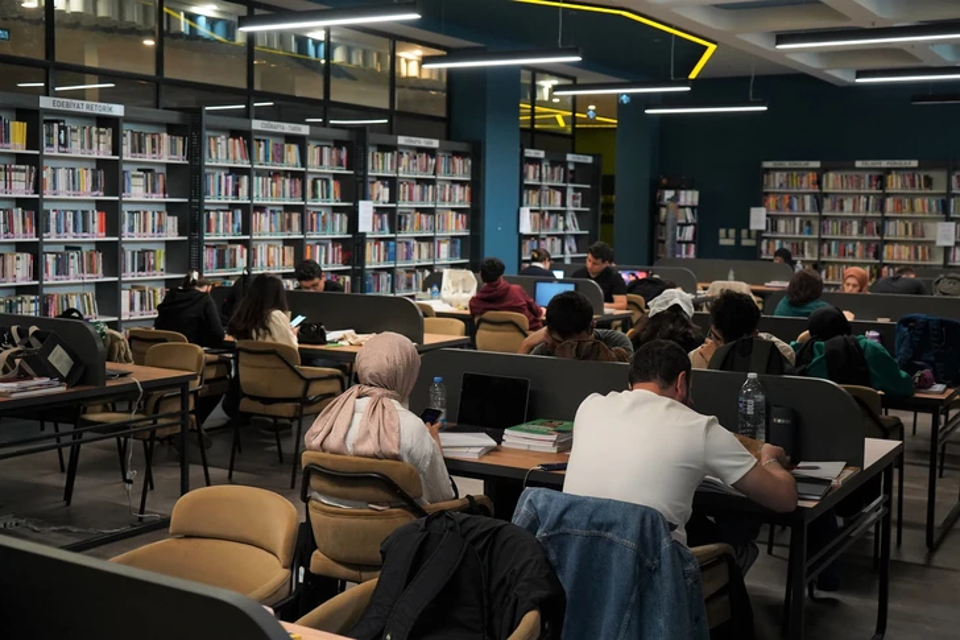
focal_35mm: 43
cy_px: 320
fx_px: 1146
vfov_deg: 31.2
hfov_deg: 45.4
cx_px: 480
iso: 4000
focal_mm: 43
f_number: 4
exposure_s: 1/160
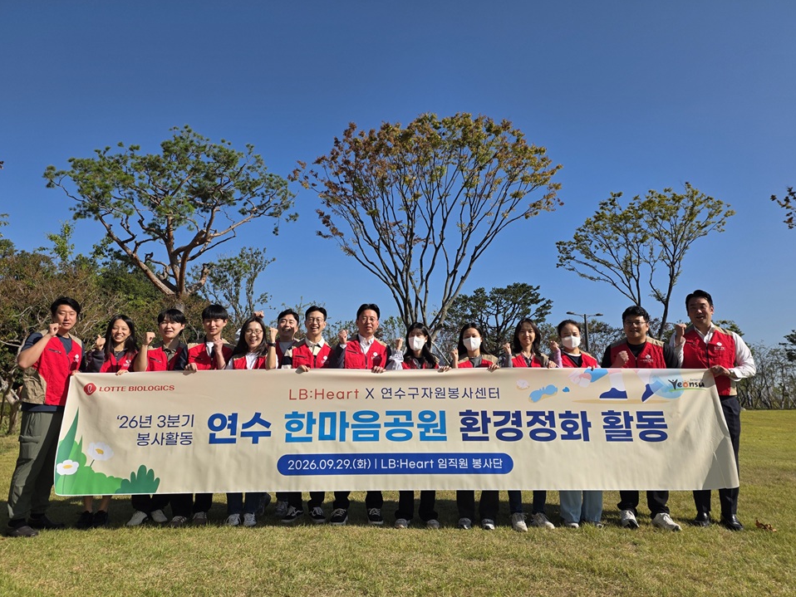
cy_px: 288
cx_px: 384
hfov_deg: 71.6
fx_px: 552
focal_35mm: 24
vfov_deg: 56.8
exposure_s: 1/7944
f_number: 1.7
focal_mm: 6.25
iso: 80
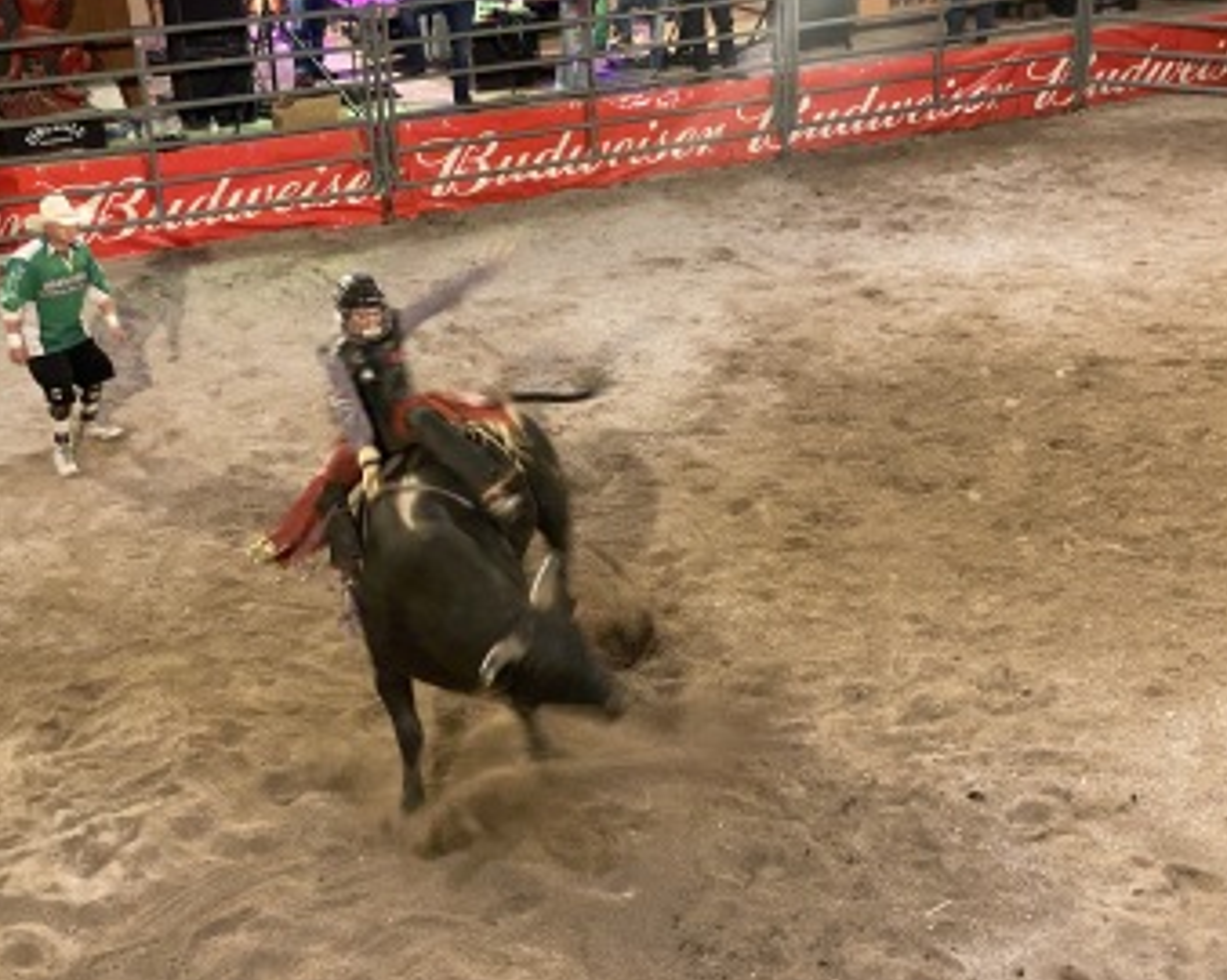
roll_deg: +1.2
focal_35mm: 55
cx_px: 595
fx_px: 1996
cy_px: 490
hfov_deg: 34.2
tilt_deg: -26.2
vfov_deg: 27.6
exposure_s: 1/40
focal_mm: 6
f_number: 2
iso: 500
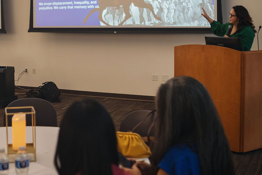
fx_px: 408
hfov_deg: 35.1
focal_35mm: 56
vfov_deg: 23.9
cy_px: 37
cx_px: 76
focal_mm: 23
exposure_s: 1/200
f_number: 1.8
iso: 640
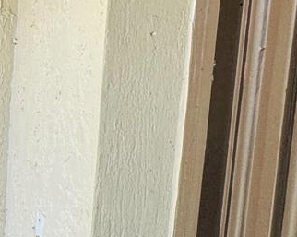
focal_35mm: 68
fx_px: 597
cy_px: 145
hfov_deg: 19.8
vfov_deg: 22.4
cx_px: -248
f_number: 2.2
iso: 80
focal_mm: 2.22
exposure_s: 1/99
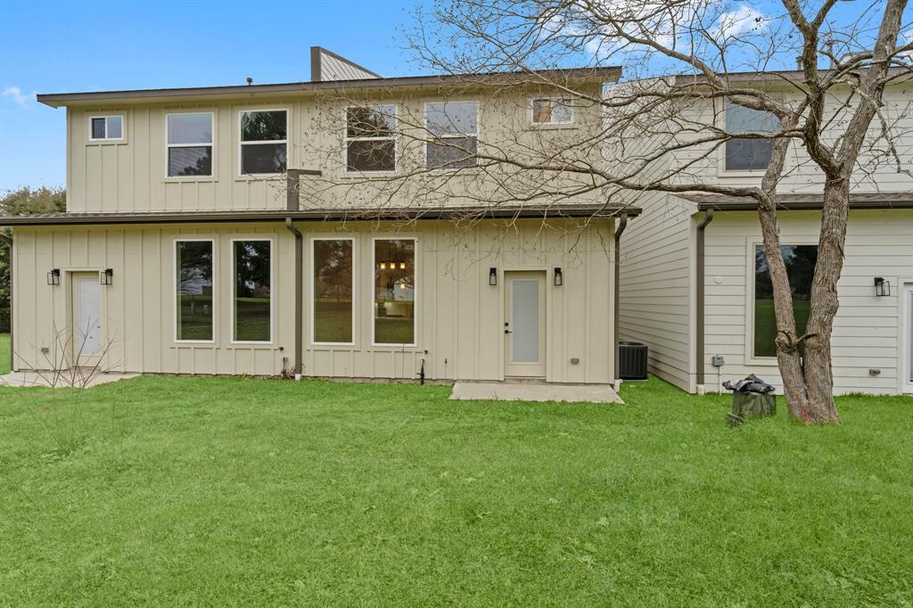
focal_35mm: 18
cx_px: 456
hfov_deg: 89.4
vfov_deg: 66.8
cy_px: 304
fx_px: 461
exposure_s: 1/30
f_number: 10
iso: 125
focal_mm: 18.2
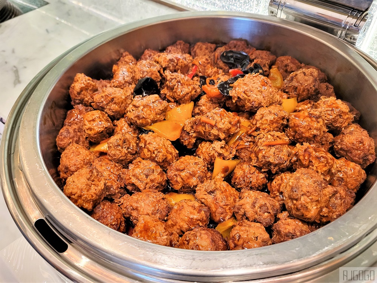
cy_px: 142
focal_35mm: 26
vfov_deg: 53.1
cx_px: 188
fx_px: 283
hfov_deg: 67.3
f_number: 1.8
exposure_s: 1/40
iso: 320
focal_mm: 5.4
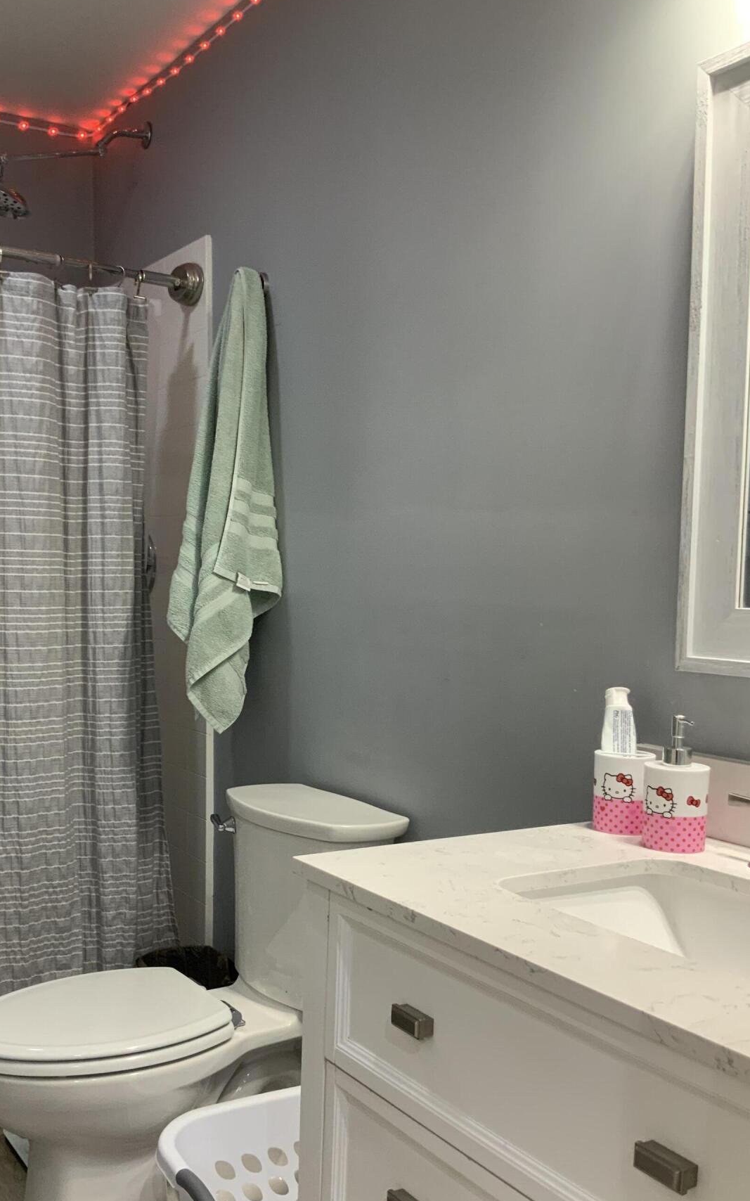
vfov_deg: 53.8
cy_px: 682
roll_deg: +0.1
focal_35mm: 36
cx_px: 300
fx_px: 1178
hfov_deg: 35.2
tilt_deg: -5.7
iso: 125
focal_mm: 3
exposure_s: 1/60
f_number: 1.8
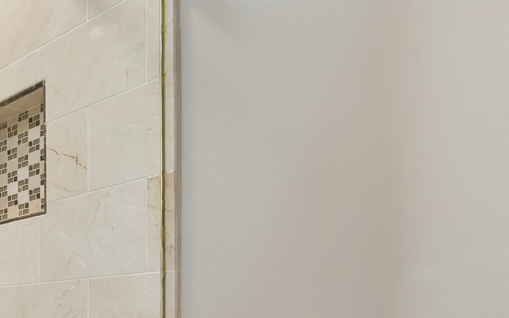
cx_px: -211
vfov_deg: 26.8
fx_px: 597
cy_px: 373
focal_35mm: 43
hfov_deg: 30.9
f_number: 13
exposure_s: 1/1.67
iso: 400
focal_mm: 14
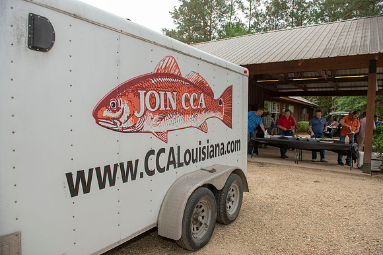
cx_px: 192
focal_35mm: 24
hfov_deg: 73.8
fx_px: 255
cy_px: 128
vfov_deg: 53.1
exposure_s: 1/160
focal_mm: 24
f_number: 5
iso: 50
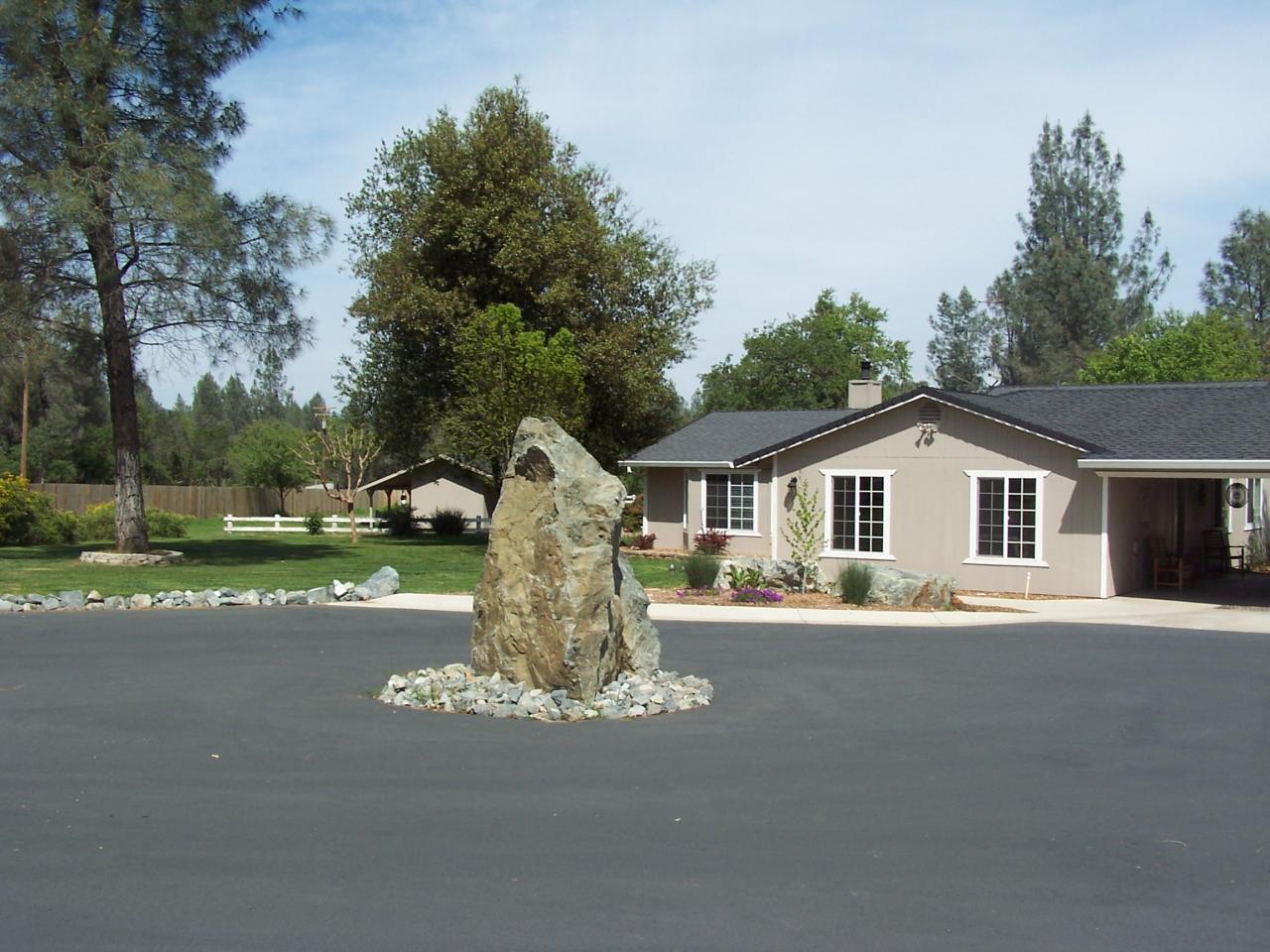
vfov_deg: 37.7
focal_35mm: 38
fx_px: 1394
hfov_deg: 49.0
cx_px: 635
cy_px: 476
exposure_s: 1/500
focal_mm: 6.3
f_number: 5.6
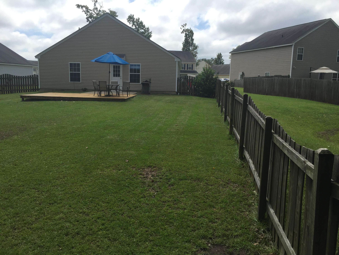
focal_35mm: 29
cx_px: 170
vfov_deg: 48.2
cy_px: 128
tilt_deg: -9.8
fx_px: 284
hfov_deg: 61.7
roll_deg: -1.8
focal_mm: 4.15
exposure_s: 1/2198
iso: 32
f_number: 2.2
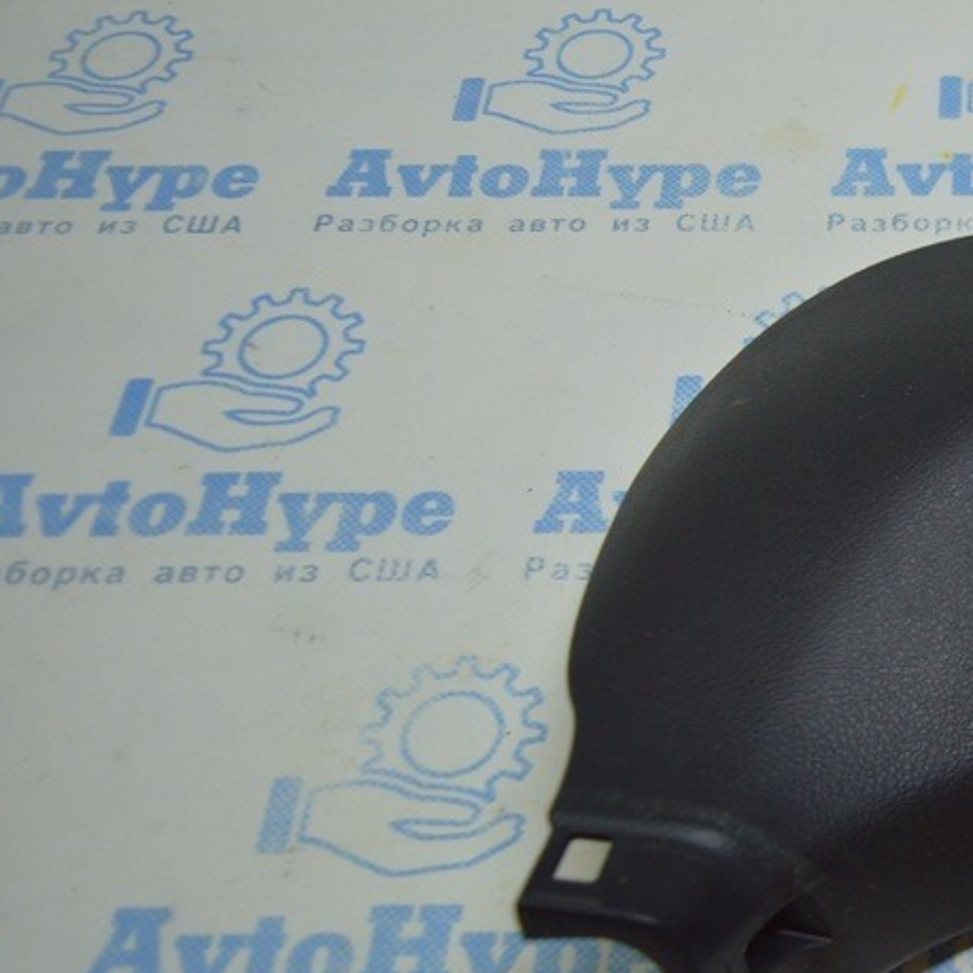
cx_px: 1062
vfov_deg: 30.0
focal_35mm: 57
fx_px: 1813
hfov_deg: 27.6
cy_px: 579
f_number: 3.8
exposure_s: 1/125
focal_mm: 20
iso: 400
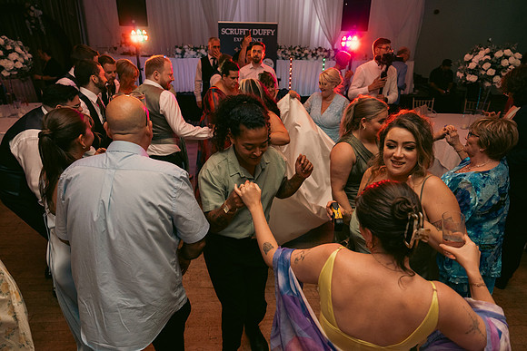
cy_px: 176
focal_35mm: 24
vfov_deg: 53.2
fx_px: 351
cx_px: 264
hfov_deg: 73.7
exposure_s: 1/160
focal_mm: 24
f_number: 3.5
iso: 2500
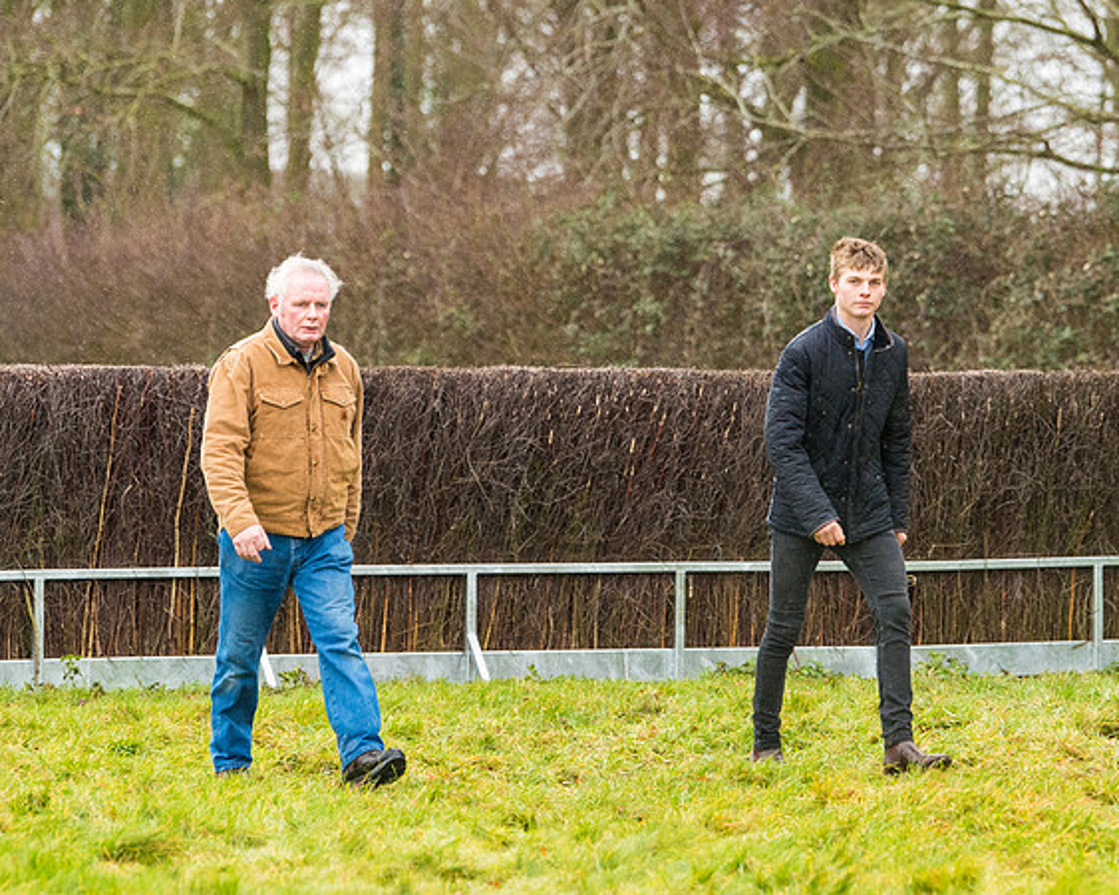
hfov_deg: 9.3
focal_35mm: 208
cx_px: 725
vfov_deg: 7.4
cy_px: 421
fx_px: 6888
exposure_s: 1/1250
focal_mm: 150
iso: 2000
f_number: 4
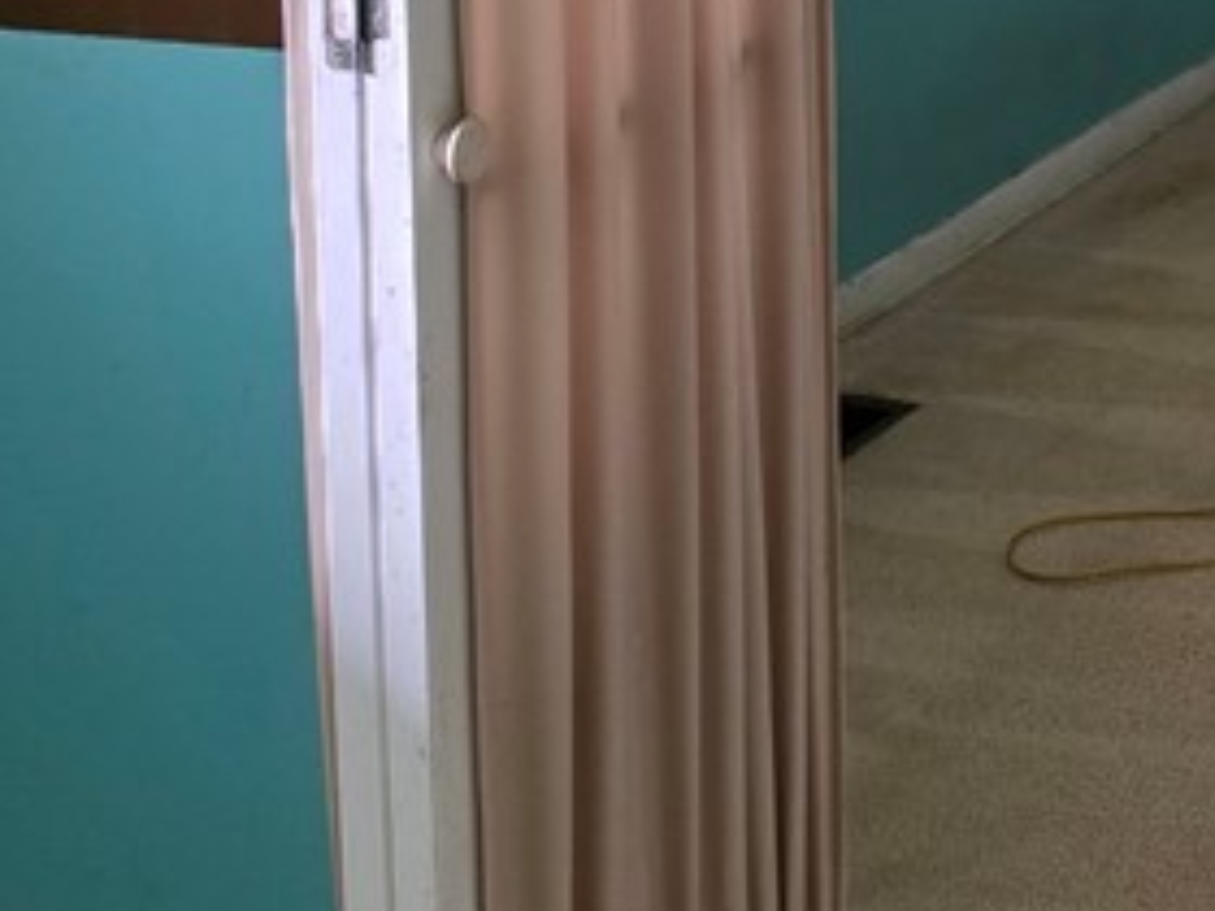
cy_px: -447
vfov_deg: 16.1
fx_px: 2948
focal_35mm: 84
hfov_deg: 20.9
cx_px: 1632
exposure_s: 1/120
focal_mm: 6.5
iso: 400
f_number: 1.4
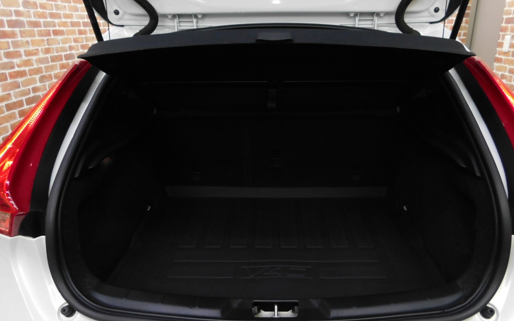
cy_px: 176
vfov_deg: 44.5
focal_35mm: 28
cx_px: 268
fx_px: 392
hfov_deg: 66.4
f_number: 3
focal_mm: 4
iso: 250
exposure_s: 1/30
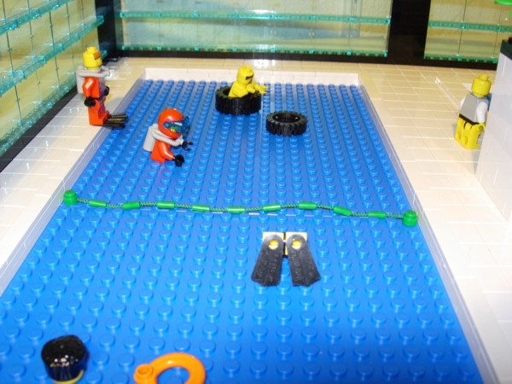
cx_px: 256
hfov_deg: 49.0
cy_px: 192
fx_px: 562
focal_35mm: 38
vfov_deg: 37.7
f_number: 4.8
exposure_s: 1/1.1
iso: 79
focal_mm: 7.8
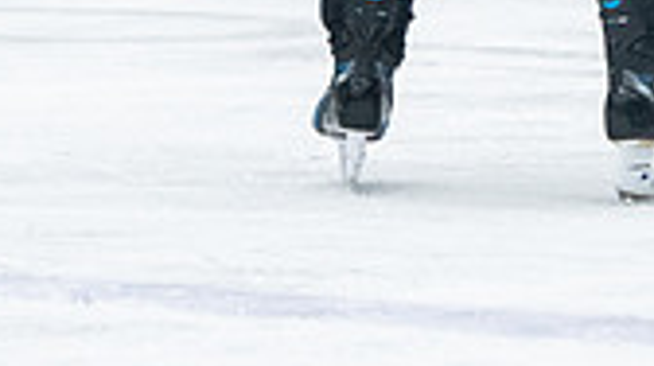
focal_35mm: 822
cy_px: -546
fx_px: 14237
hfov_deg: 2.6
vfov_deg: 1.5
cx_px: 553
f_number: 2.8
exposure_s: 1/640
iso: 2000
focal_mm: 122
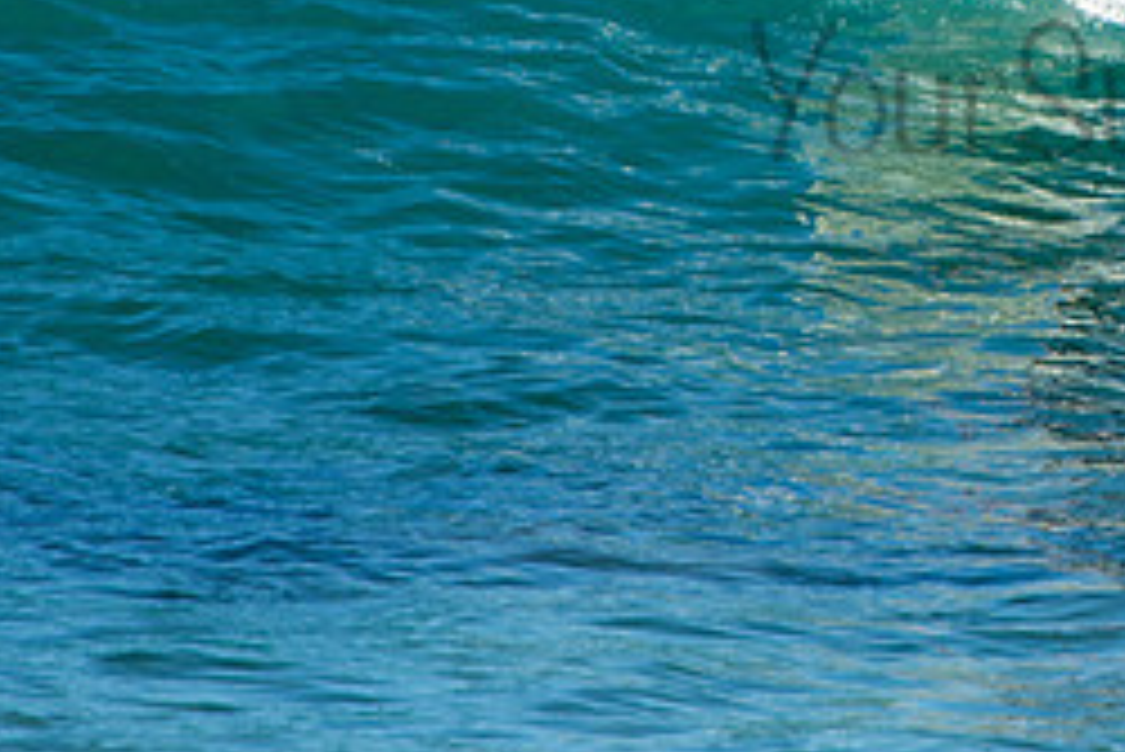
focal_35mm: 1391
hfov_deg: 1.5
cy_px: 52
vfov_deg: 1.0
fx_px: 43492
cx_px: 1215
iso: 110
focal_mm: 400
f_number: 5.6
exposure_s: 1/400
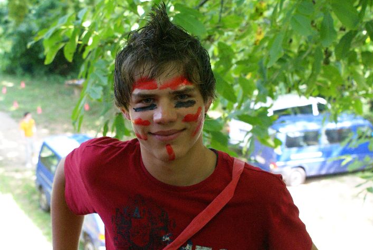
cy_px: 121
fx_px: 618
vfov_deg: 22.8
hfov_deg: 33.6
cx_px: 169
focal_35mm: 60
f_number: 5.6
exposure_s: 1/125
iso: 800
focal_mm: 35
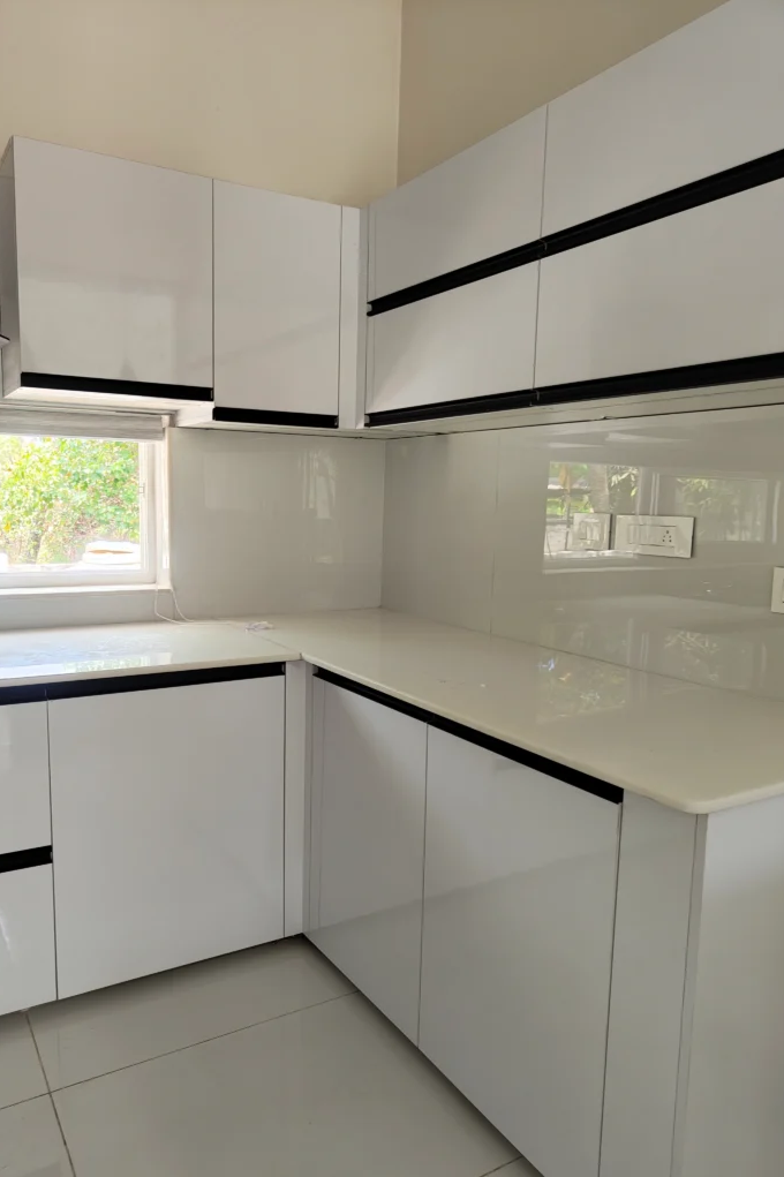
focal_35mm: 24
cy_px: 589
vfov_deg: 73.8
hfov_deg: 53.0
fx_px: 784
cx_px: 354
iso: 50
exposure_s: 1/137
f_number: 1.88
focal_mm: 5.59
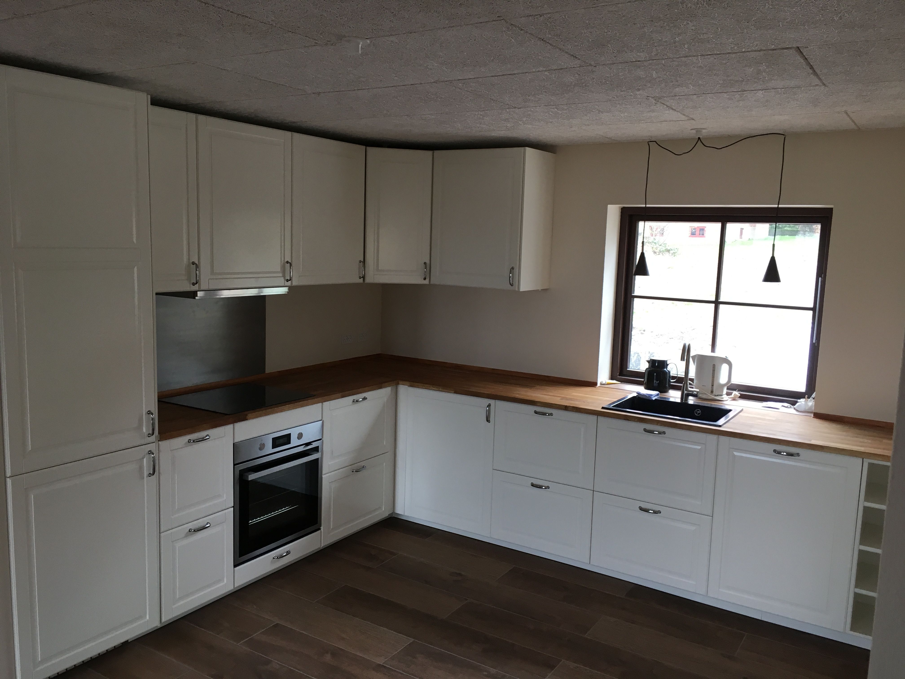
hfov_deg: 61.7
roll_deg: -1.0
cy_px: 340
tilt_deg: -6.6
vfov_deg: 48.2
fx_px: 758
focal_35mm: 29
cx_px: 452
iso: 32
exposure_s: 1/33
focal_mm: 4.15
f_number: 2.2
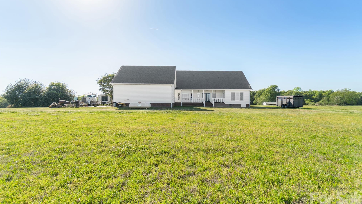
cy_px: 104
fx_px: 154
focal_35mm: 16
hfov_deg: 99.4
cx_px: 183
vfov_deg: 67.1
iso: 100
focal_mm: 10
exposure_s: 1/250
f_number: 4
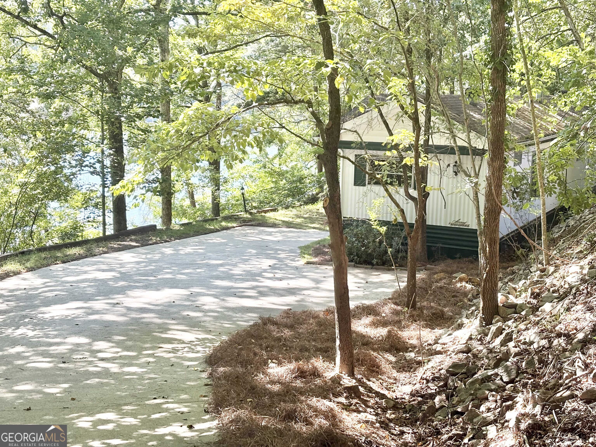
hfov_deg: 36.8
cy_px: 224
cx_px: 298
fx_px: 895
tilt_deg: -8.9
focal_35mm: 52
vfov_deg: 28.0
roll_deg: -0.7
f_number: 1.6
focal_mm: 5.96
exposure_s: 1/359
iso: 40
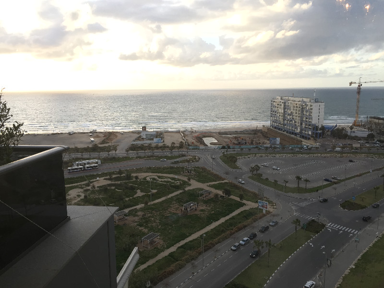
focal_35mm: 29
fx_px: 322
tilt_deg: -9.8
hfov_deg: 61.7
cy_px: 144
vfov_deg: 48.2
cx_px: 192
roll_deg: +0.0
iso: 32
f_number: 2.2
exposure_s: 1/120
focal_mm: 4.15
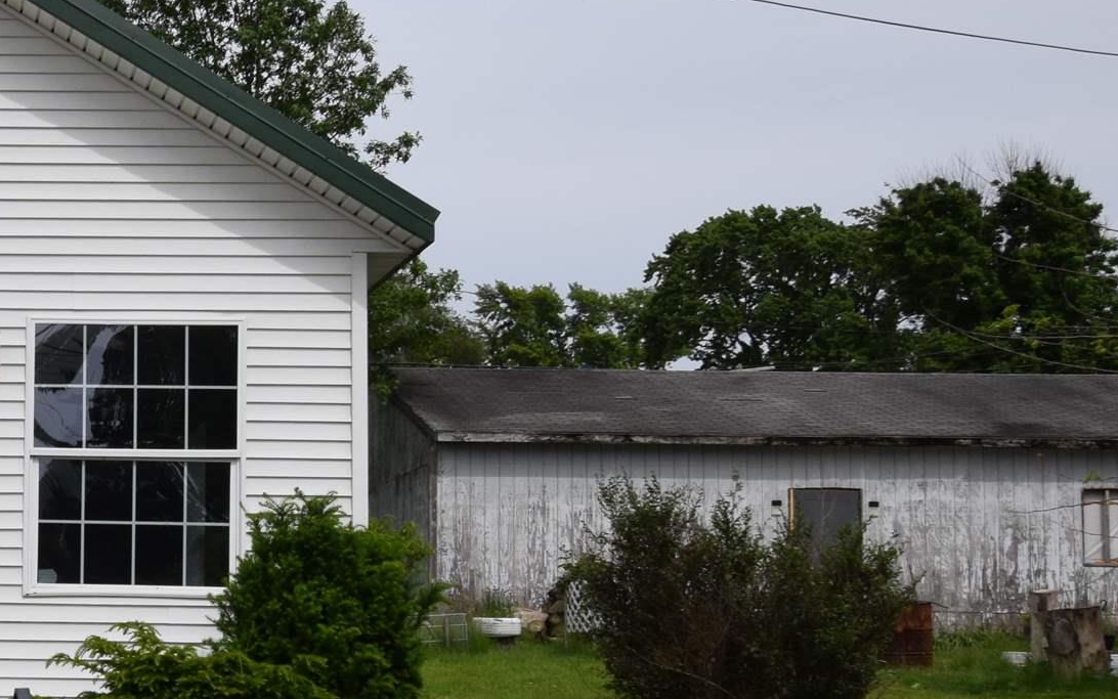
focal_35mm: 86
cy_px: 567
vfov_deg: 15.1
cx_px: -294
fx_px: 2621
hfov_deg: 21.9
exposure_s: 1/500
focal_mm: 20
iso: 200
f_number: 11
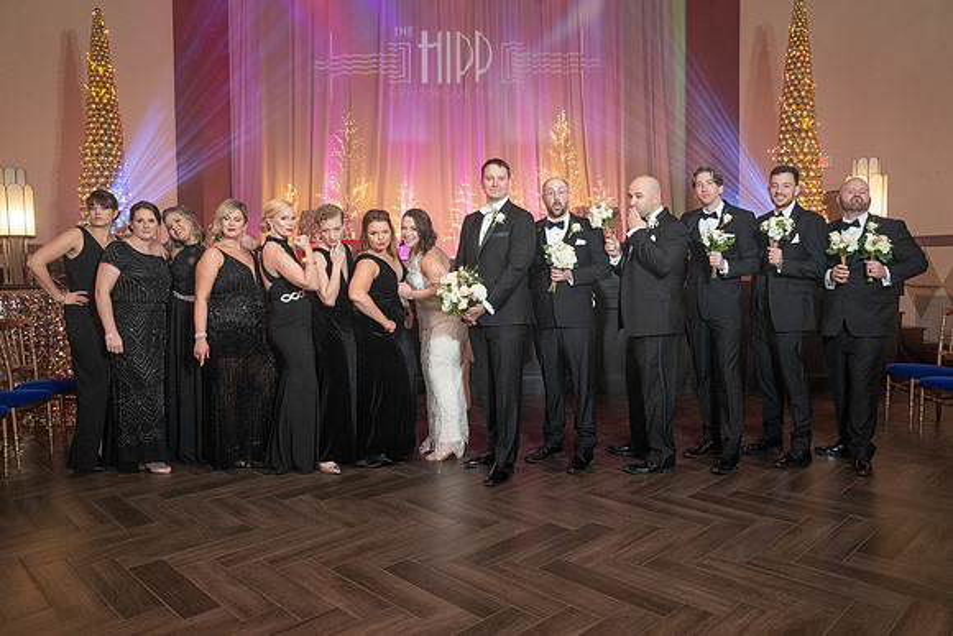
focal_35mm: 26
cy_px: 318
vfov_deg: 49.5
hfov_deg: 69.3
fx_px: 689
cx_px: 476
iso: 4000
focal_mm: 26
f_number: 5.6
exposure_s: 1/100
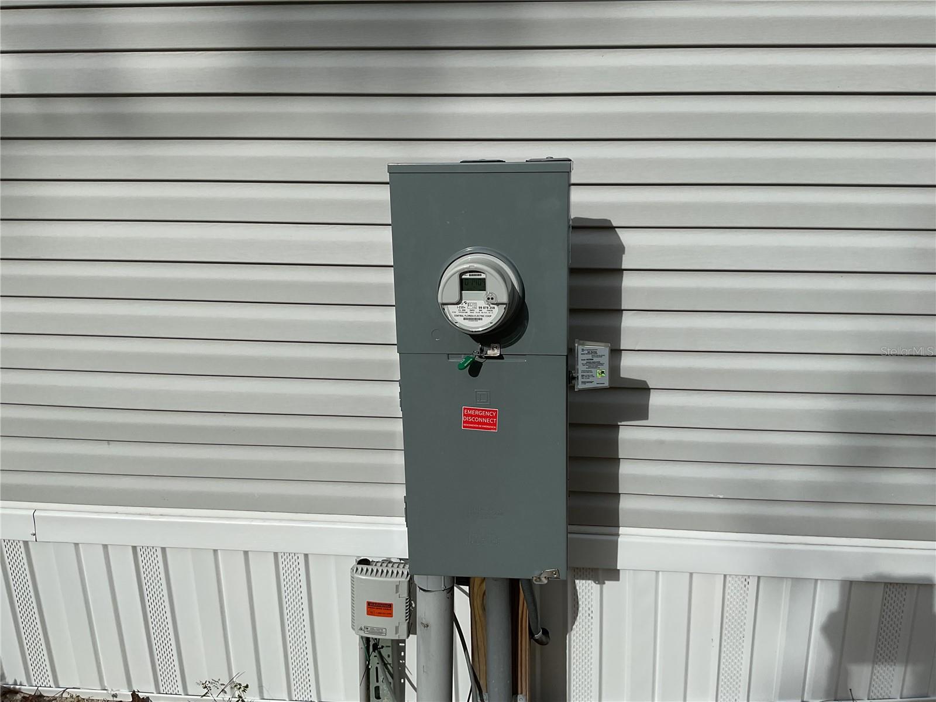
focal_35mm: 29
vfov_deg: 48.2
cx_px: 468
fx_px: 784
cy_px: 351
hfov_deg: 61.7
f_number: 1.8
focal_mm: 3
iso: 16
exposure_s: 1/4785
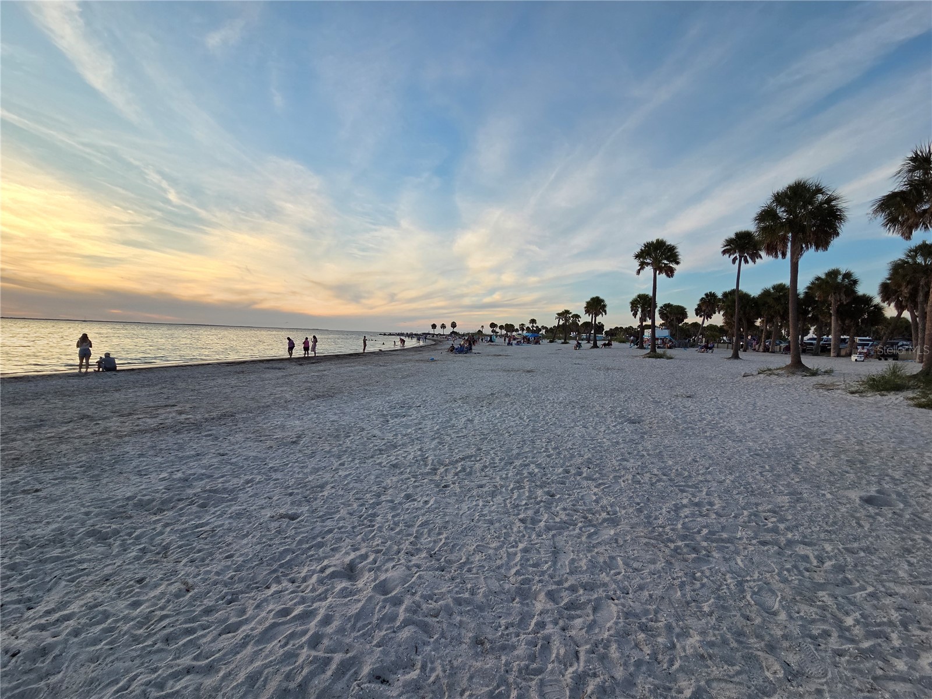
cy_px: 350
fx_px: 350
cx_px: 466
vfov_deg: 89.9
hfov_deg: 106.2
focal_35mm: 13
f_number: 2.2
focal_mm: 2.2
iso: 125
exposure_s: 1/719
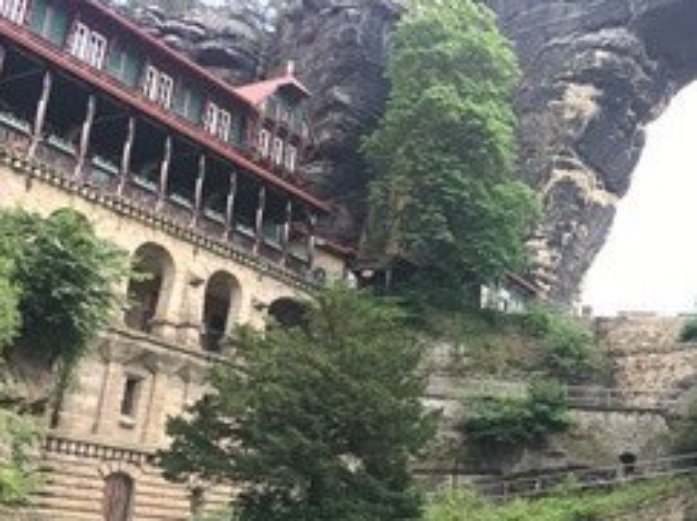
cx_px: 570
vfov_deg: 30.1
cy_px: 204
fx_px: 966
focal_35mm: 48
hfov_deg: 38.0
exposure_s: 1/100
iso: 32
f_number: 2.2
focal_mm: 4.15
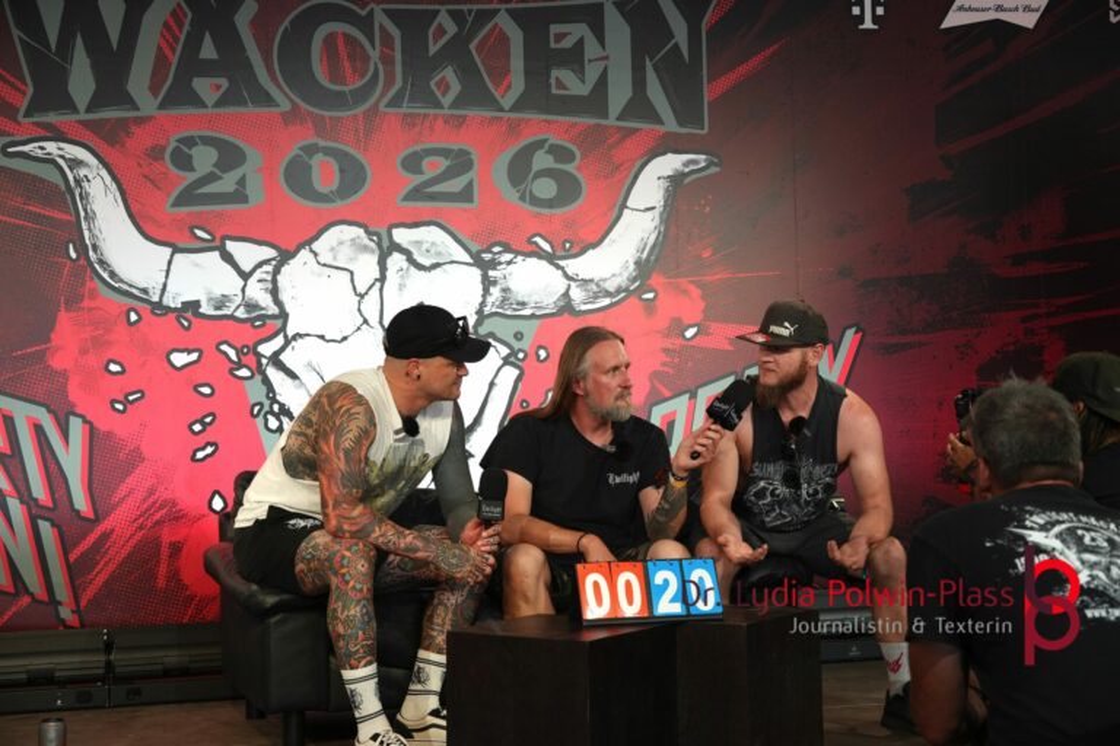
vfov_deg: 19.7
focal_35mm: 69
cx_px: 560
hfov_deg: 29.2
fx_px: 2146
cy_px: 373
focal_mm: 46
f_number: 4.5
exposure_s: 1/160
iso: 320
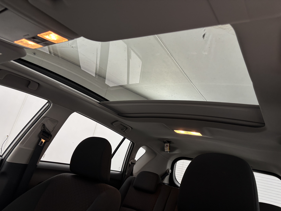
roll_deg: -14.4
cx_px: 140
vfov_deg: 53.1
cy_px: 106
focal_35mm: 26
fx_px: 211
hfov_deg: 67.3
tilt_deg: +17.0
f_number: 1.6
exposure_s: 1/60
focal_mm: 5.96
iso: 200
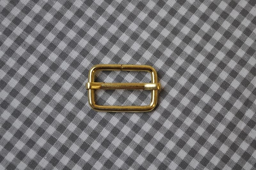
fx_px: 586
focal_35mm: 82
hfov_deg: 24.7
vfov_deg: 16.5
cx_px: 128
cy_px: 85
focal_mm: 55
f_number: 5.6
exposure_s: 1/100
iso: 400
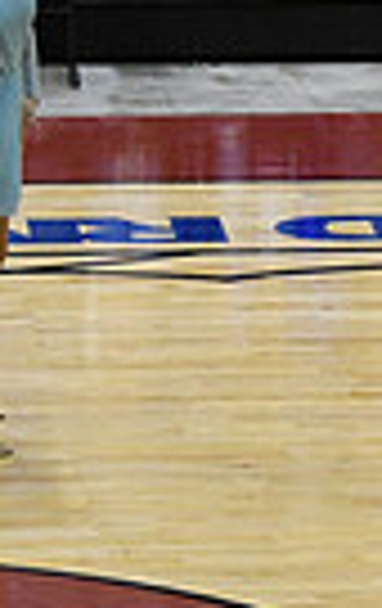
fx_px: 7605
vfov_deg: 4.6
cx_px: 1150
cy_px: 367
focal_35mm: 459
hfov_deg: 2.8
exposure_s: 1/500
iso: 5000
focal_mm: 70
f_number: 4
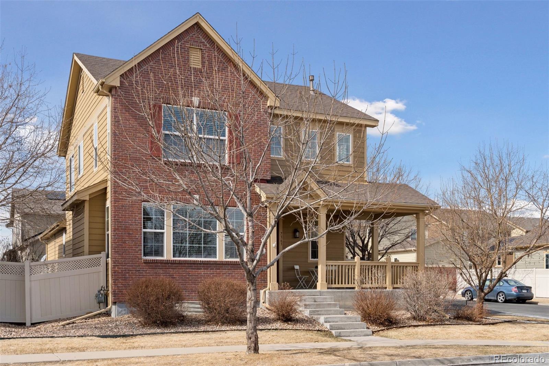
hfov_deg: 47.4
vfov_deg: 32.6
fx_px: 625
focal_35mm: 41
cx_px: 274
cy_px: 183
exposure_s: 1/1000
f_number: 9
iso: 400
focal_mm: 41
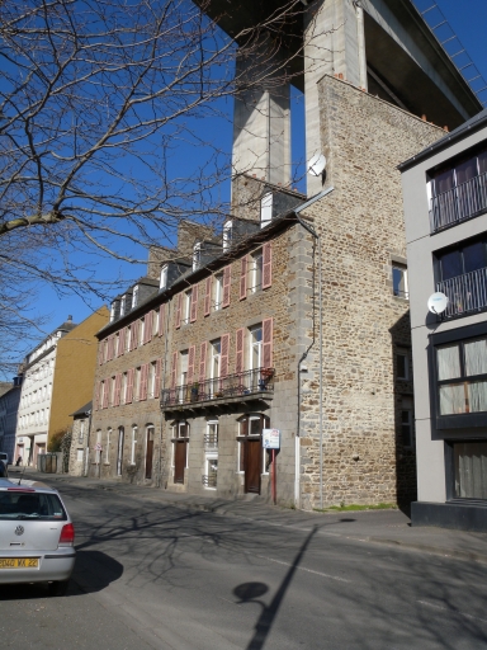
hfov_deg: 49.7
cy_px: 325
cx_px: 244
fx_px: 525
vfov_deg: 63.4
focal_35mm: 28
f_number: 6.4
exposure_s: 1/326
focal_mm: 6
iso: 64
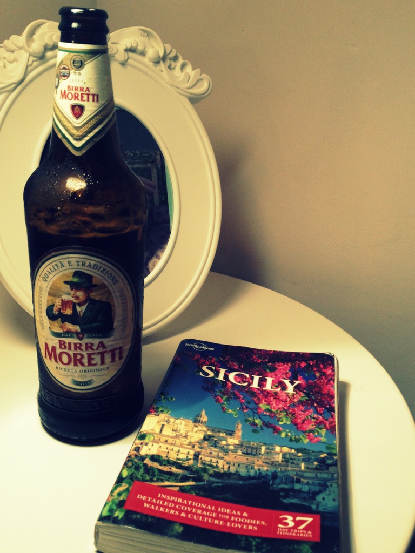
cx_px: 208
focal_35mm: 35
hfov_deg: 40.7
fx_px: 559
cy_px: 276
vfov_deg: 52.6
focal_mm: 4.28
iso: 80
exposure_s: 1/20
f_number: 2.4
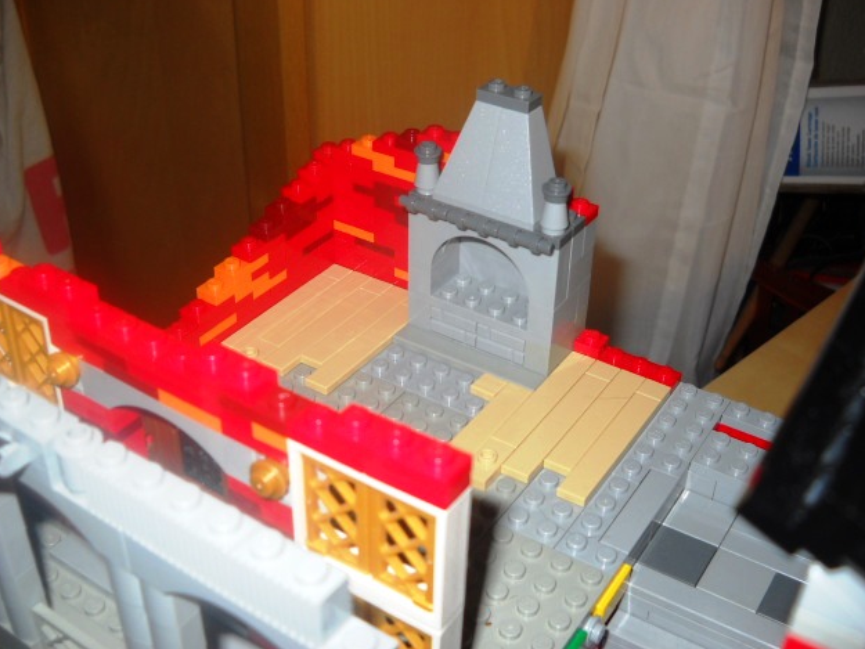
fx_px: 1050
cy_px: 318
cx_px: 433
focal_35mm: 42
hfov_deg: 44.8
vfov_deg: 34.4
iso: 64
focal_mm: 6.72
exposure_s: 1/30
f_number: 3.1
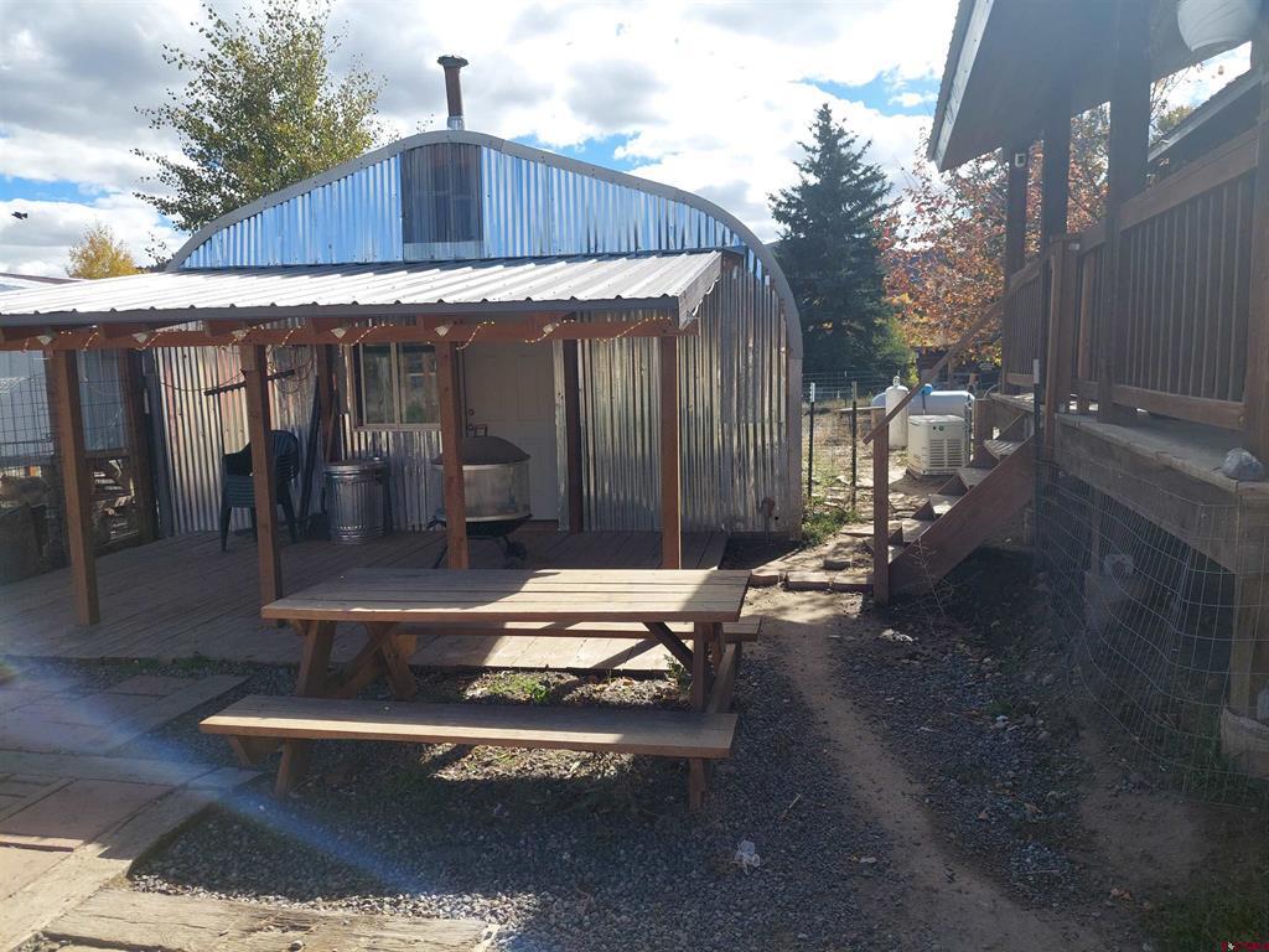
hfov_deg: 71.6
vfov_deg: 56.8
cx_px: 634
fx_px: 880
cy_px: 476
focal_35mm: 24
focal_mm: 5.23
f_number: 1.8
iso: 40
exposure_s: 1/1397
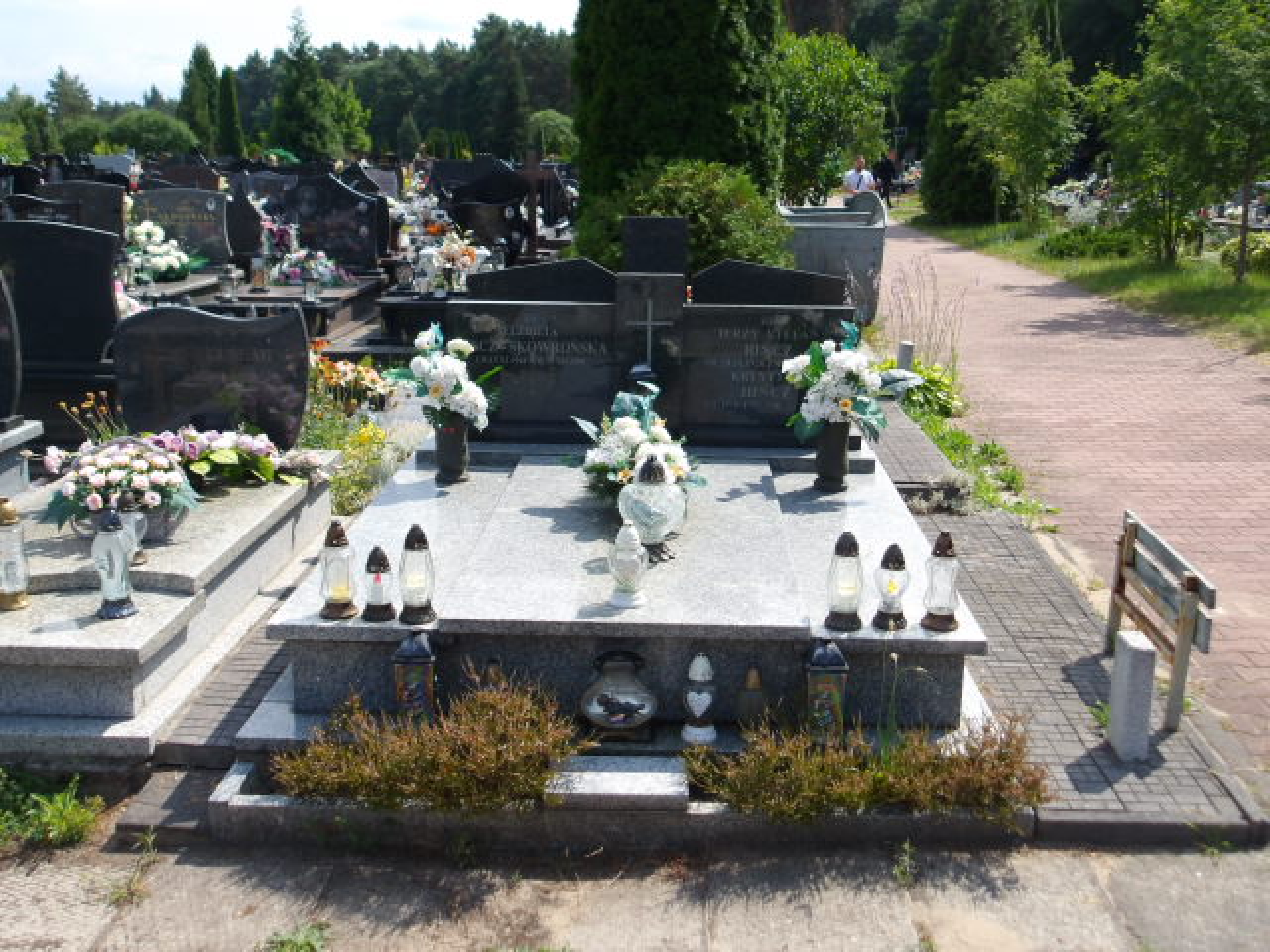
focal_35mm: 34
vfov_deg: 41.8
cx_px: 635
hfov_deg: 54.0
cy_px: 476
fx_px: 1247
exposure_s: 1/766
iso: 100
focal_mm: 6.1
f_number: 3.3
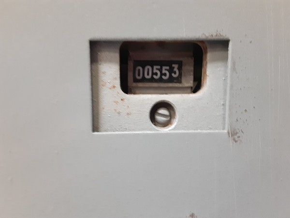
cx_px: 145
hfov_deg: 65.3
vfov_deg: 51.4
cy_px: 109
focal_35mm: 27
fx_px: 226
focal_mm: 2.91
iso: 400
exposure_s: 1/24
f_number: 1.9
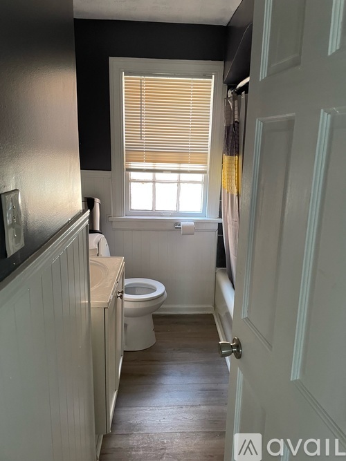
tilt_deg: -13.8
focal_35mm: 26
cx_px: 173
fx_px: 347
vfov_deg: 67.3
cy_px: 230
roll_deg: -1.6
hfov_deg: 53.0
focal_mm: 4.2
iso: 125
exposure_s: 1/60
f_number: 1.6
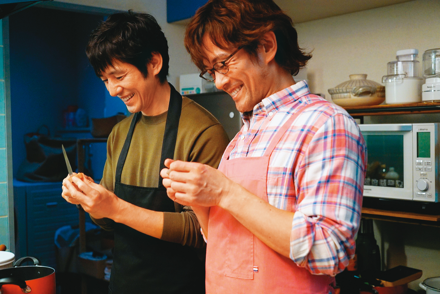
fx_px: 550
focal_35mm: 45
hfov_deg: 43.6
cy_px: 147
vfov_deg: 29.9
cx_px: 220
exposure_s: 1/60
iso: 2500
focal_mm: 45
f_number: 4
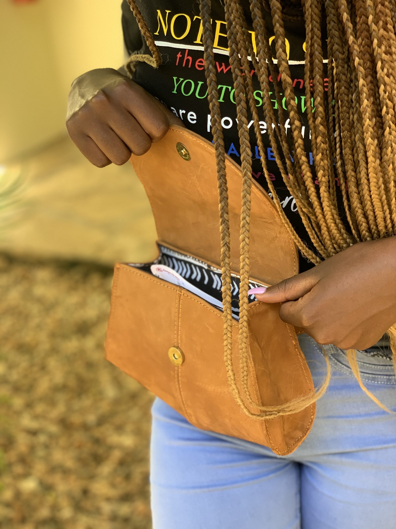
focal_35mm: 52
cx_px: 198
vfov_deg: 36.8
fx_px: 793
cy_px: 264
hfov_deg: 28.0
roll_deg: +5.5
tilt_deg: -25.8
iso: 80
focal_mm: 6
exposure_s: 1/122
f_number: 2.4
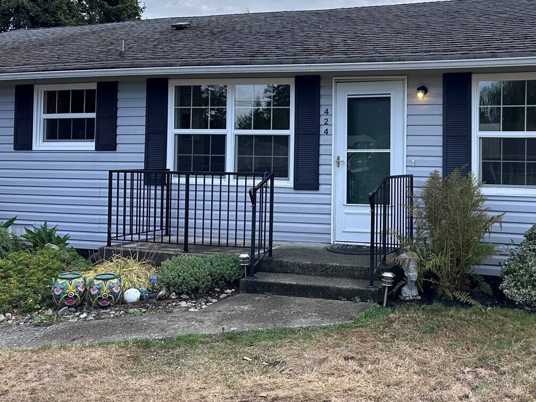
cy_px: 149
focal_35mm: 38
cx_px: 412
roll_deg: +0.1
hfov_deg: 46.9
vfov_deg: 37.5
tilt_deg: +1.1
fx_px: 588
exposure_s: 1/2525
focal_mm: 6.86
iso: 80
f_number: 1.78
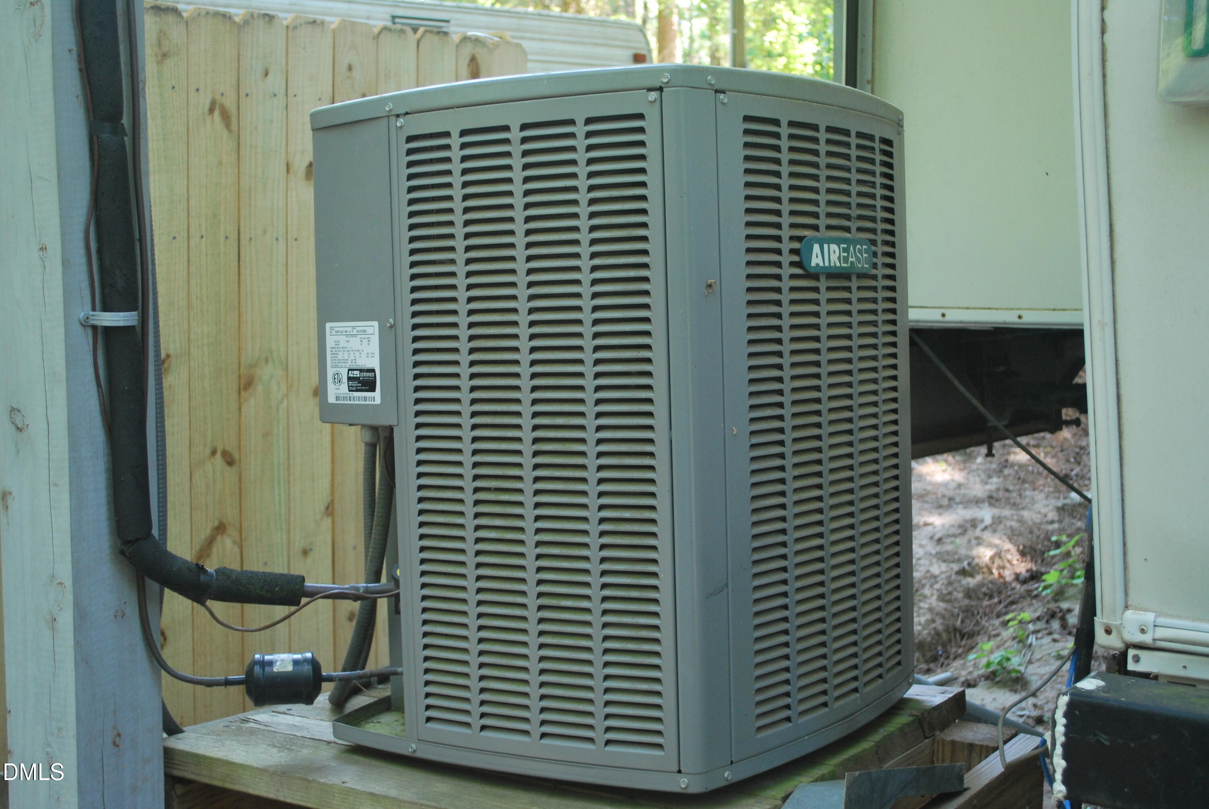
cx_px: 604
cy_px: 404
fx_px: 1614
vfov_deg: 28.1
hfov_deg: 41.1
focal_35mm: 48
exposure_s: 1/50
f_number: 5
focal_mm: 32
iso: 400
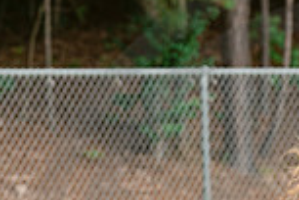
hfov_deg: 2.2
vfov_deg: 1.5
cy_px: 332
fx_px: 7815
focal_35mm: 941
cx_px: 255
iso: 250
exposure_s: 1/1000
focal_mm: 165
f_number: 4
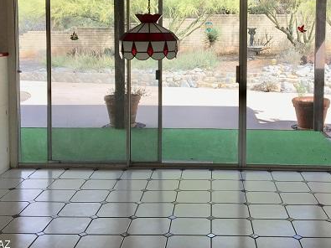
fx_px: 449
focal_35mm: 47
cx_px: 199
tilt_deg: -3.6
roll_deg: -0.7
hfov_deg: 40.3
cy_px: 60
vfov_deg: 30.3
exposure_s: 1/561
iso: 25
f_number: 2.2
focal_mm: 4.15
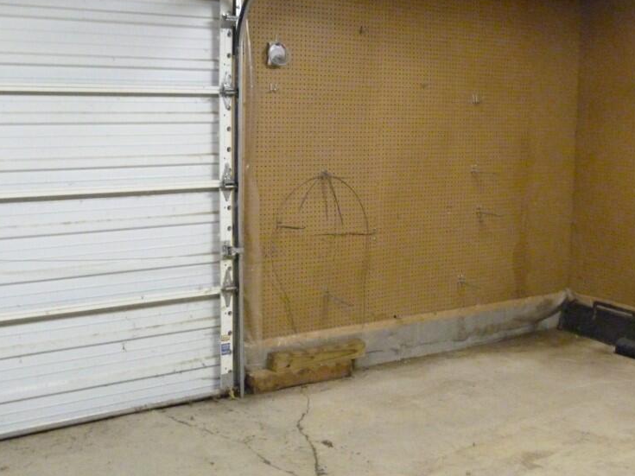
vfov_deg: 31.5
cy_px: 200
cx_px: 369
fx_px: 844
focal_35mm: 46
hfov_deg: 41.1
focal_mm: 5.9
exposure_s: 1/30
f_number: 3
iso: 800
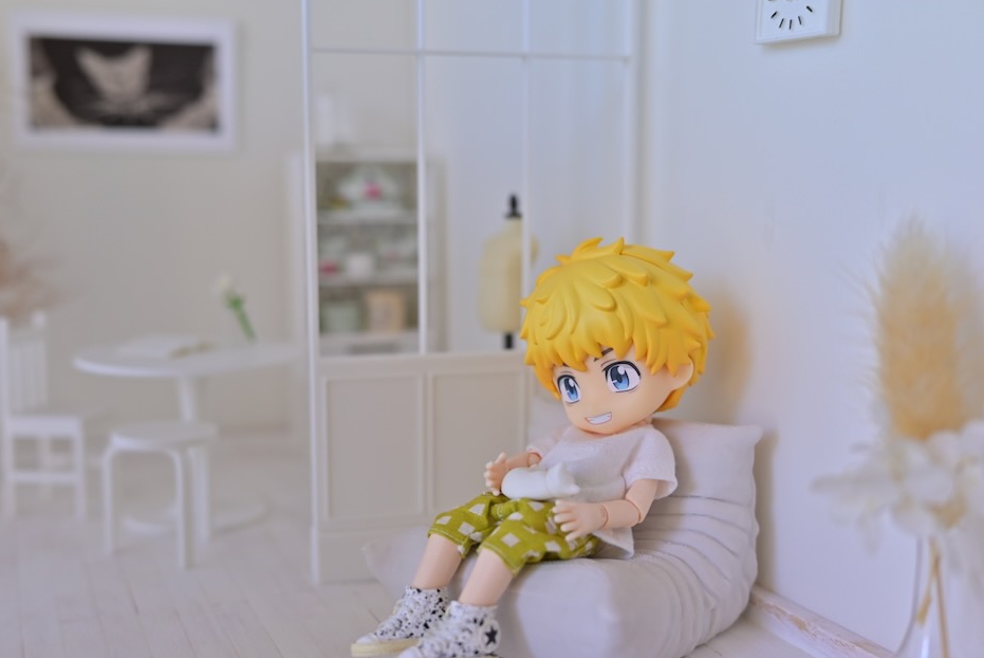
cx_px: 460
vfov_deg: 30.5
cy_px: 350
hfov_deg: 44.4
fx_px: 1203
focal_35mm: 44
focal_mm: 40
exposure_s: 1/80
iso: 320
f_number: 4
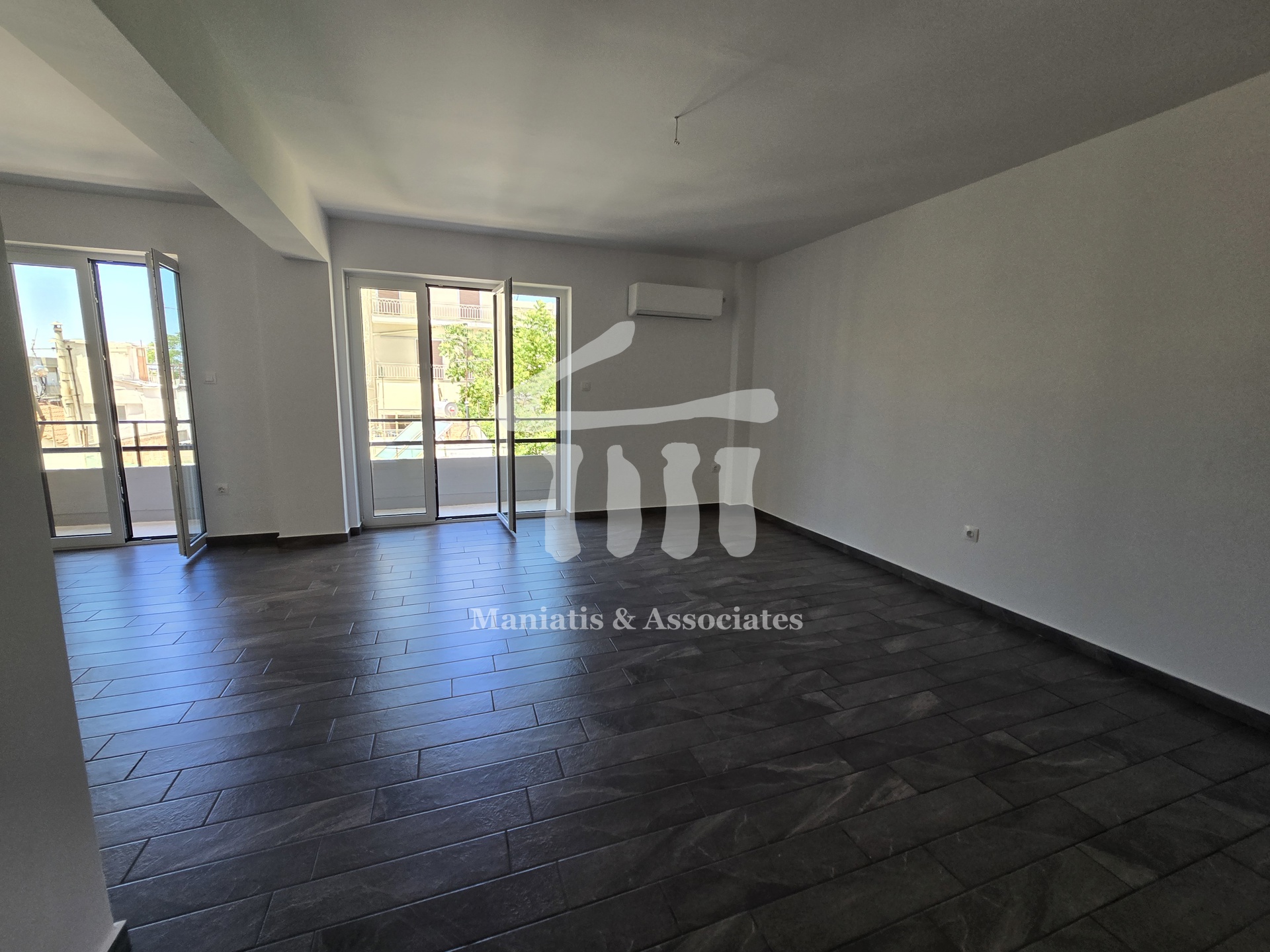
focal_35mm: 13
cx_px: 635
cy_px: 476
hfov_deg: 106.2
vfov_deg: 89.9
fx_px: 477
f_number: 2.2
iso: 50
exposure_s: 1/130
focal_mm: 2.2
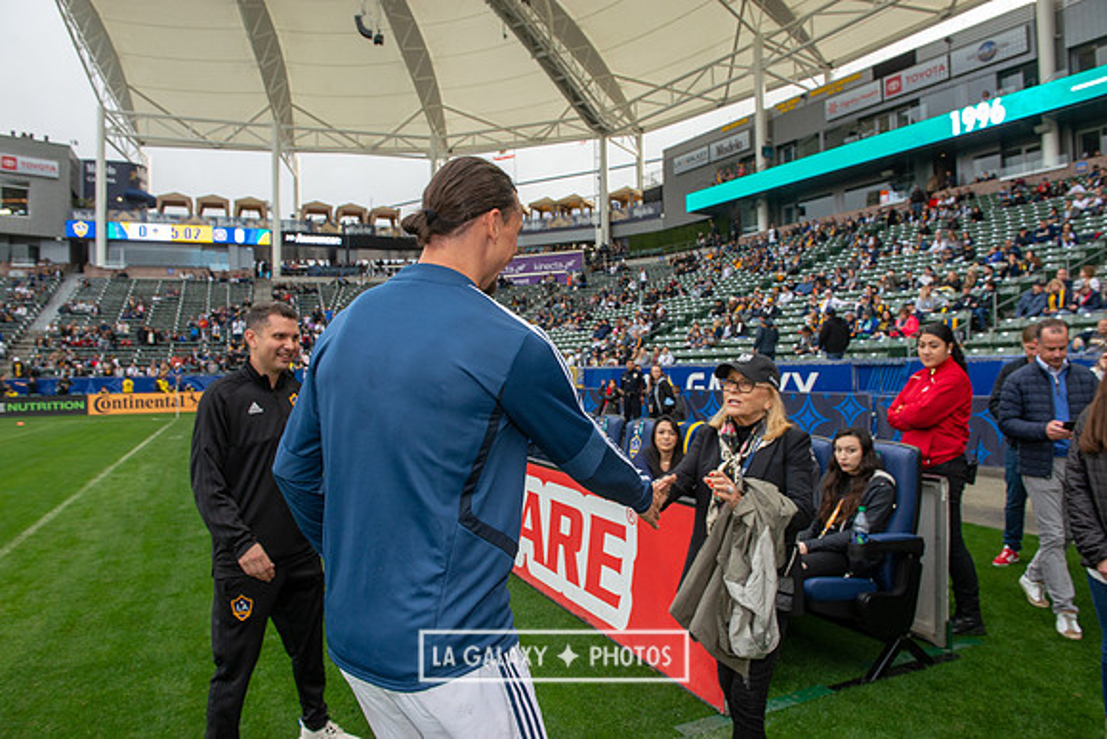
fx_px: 738
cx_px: 554
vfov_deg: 53.2
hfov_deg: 73.7
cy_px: 370
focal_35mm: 24
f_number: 8
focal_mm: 24
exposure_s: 1/250
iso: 500
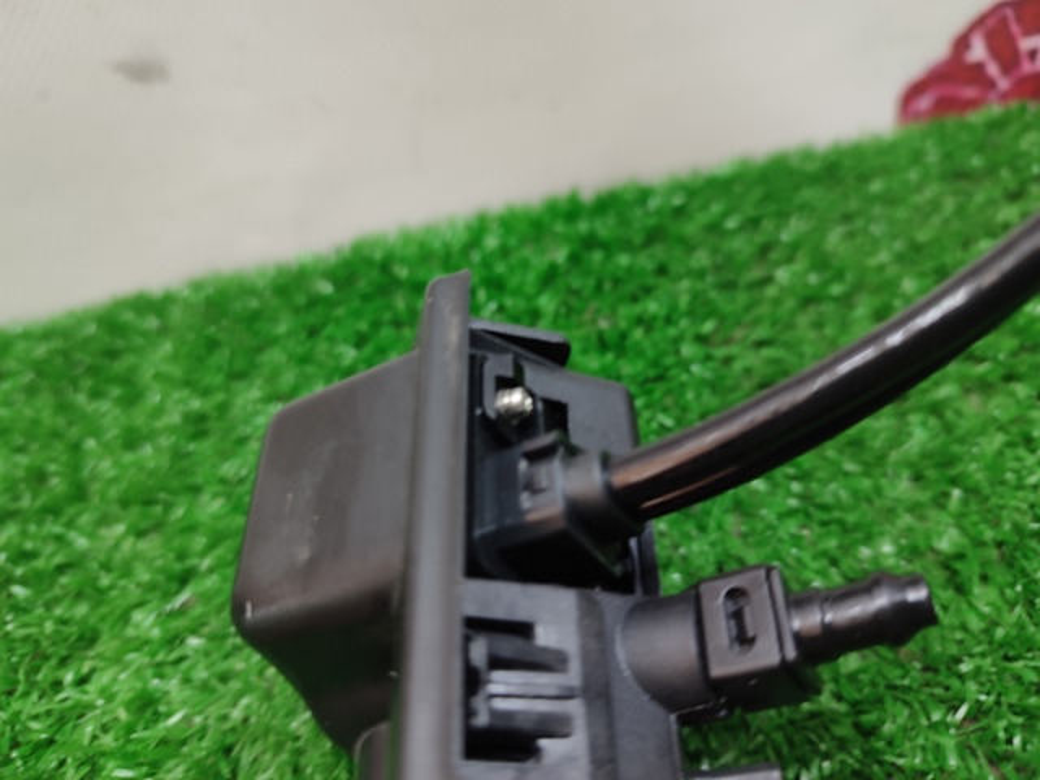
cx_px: 520
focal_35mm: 24
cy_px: 390
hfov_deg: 71.6
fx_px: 721
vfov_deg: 56.8
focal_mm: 5.89
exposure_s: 1/33
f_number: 1.89
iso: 161
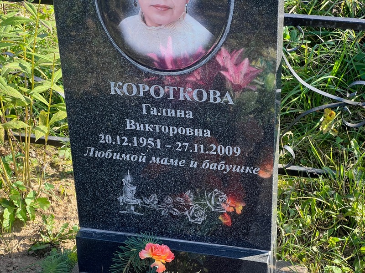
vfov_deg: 19.1
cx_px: 182
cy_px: 136
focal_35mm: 77
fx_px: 812
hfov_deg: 25.3
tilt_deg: -28.3
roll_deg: +0.3
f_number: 2.8
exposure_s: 1/130
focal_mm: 9
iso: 32
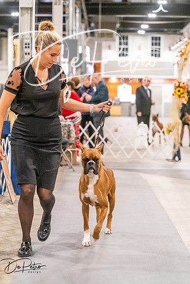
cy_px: 142
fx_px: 752
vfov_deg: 21.5
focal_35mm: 95
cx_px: 95
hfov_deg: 14.4
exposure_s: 1/250
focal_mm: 95
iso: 6400
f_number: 3.2
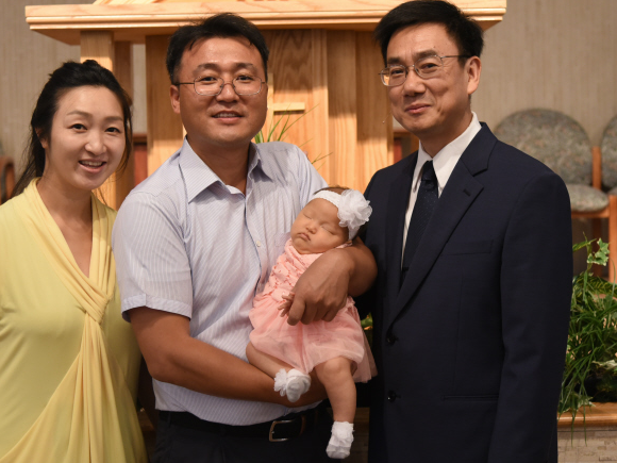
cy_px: 196
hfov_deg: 26.7
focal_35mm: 73
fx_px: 1301
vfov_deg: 20.2
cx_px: 295
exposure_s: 1/60
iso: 1800
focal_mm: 55
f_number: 4
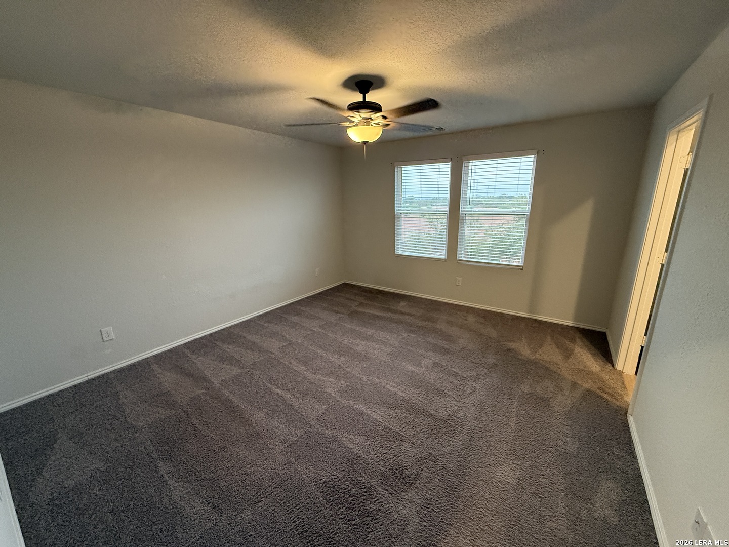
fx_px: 295
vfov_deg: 85.7
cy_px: 274
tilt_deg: -13.8
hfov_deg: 102.1
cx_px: 364
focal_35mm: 14
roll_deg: +0.4
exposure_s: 1/60
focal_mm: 2.22
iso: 400
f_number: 2.2
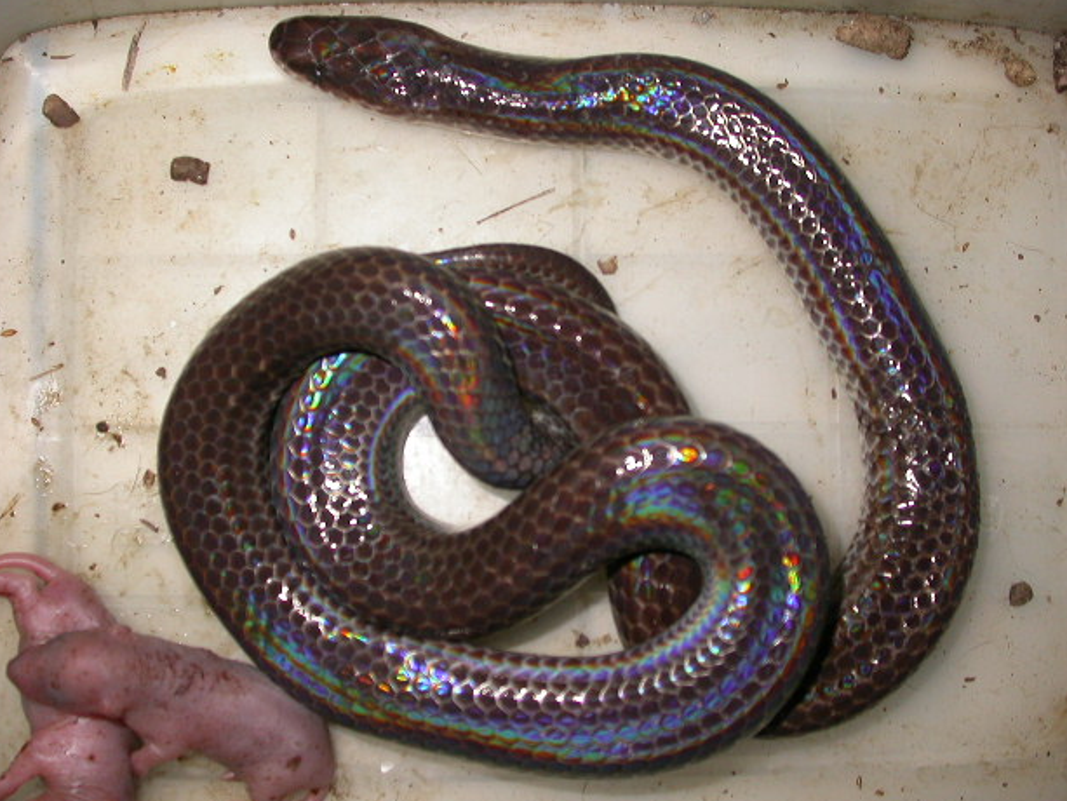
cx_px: 538
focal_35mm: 47
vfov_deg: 30.9
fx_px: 1449
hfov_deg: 40.4
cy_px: 409
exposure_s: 1/60
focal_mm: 9.5
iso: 100
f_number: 2.8
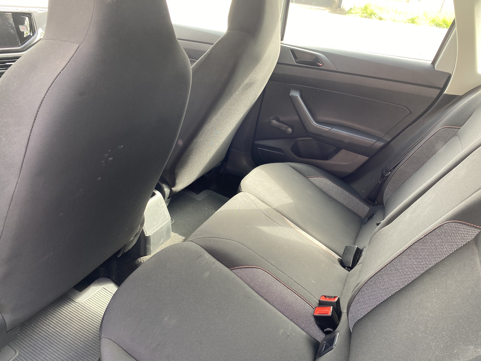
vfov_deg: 53.1
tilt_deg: -27.1
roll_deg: -8.0
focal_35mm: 26
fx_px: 361
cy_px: 180
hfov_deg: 67.3
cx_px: 240
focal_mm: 4.25
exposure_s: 1/112
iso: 125
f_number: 1.8
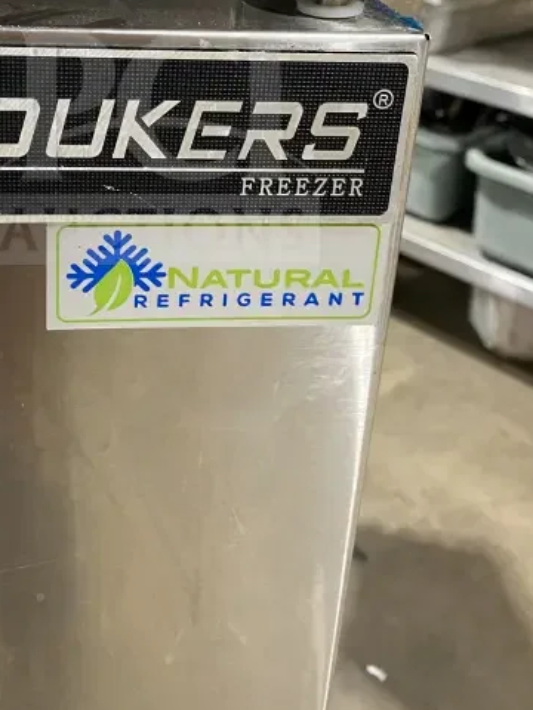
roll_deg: -3.1
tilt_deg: -20.3
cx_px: 152
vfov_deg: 41.2
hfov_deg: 32.4
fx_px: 903
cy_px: 147
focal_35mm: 44
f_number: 1.8
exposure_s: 1/55
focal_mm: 4.25
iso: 500
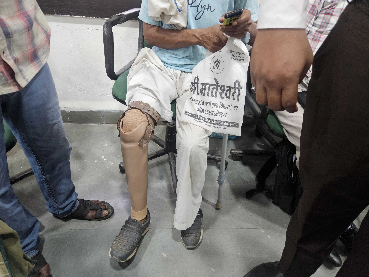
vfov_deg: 58.9
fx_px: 245
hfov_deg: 73.9
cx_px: 184
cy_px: 138
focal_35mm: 23
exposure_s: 1/100
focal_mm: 5.4
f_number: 1.8
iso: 640
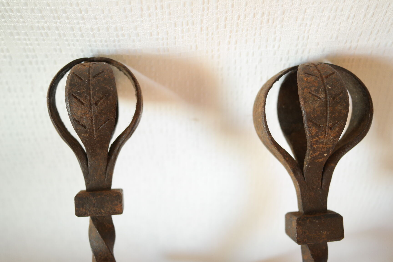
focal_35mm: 53
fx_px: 579
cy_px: 131
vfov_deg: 25.5
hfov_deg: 37.5
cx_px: 196
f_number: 6.3
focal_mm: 35
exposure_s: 1/30
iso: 800
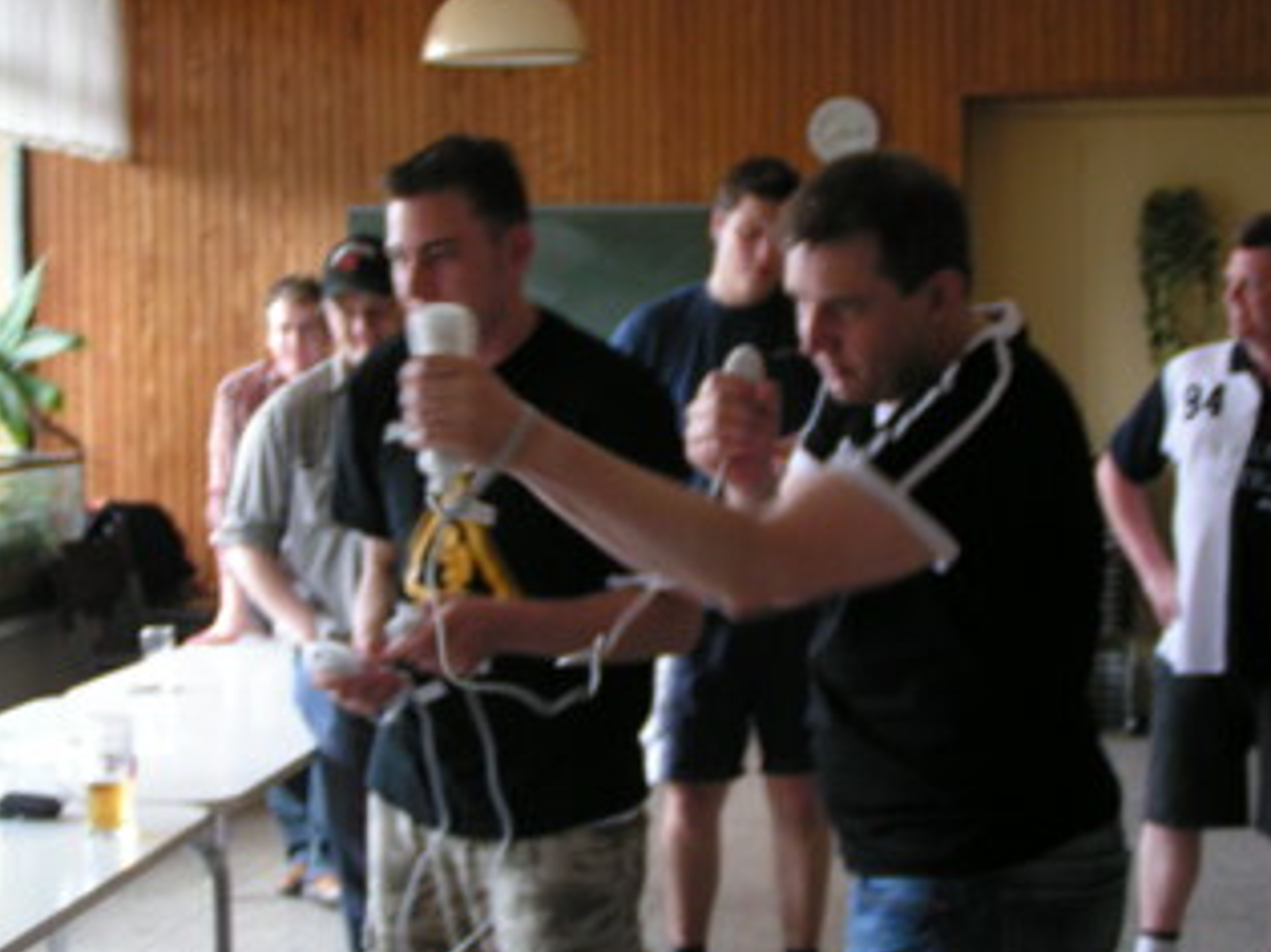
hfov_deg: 29.4
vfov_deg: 22.2
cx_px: 605
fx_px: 2422
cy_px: 391
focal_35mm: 66
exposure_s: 1/60
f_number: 3.2
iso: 100
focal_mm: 8
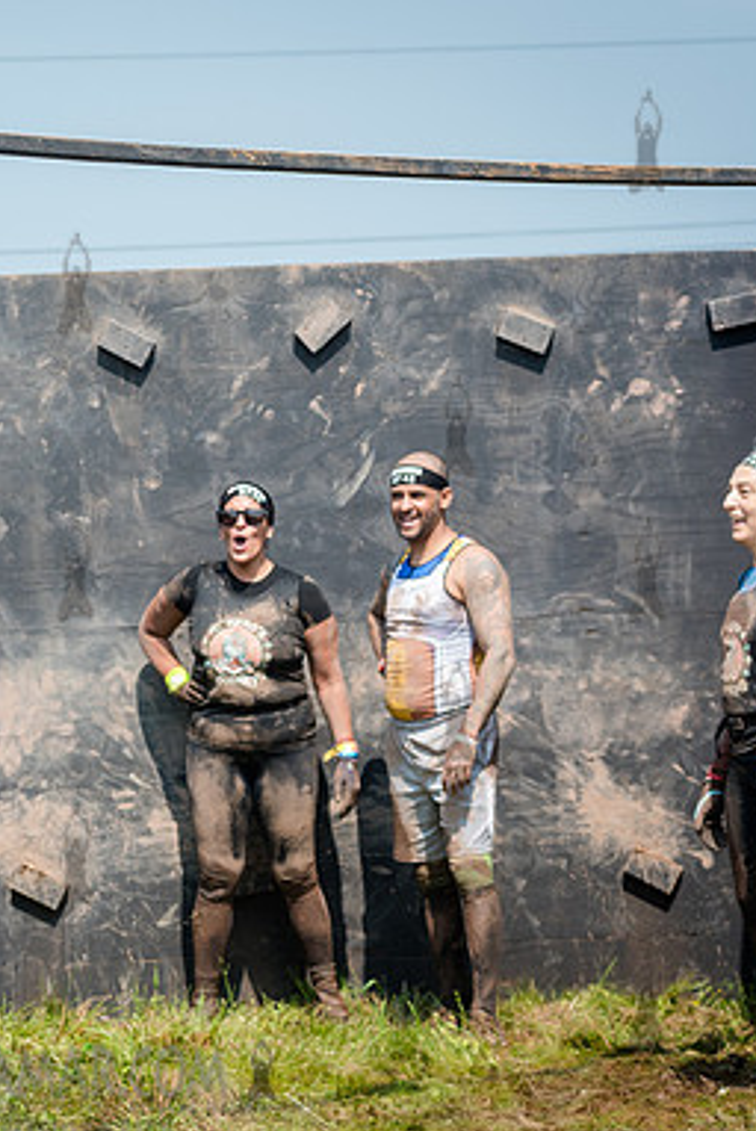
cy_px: 568
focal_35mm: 140
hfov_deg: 9.8
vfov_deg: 14.6
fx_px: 4402
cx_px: 74
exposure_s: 1/1000
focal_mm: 92
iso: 500
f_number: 5.6
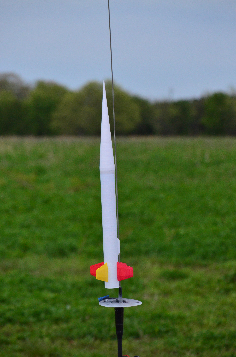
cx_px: 118
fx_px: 1719
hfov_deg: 7.9
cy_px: 178
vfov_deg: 11.8
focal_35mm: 174
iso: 1600
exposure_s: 1/4000
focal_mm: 116
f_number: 7.1
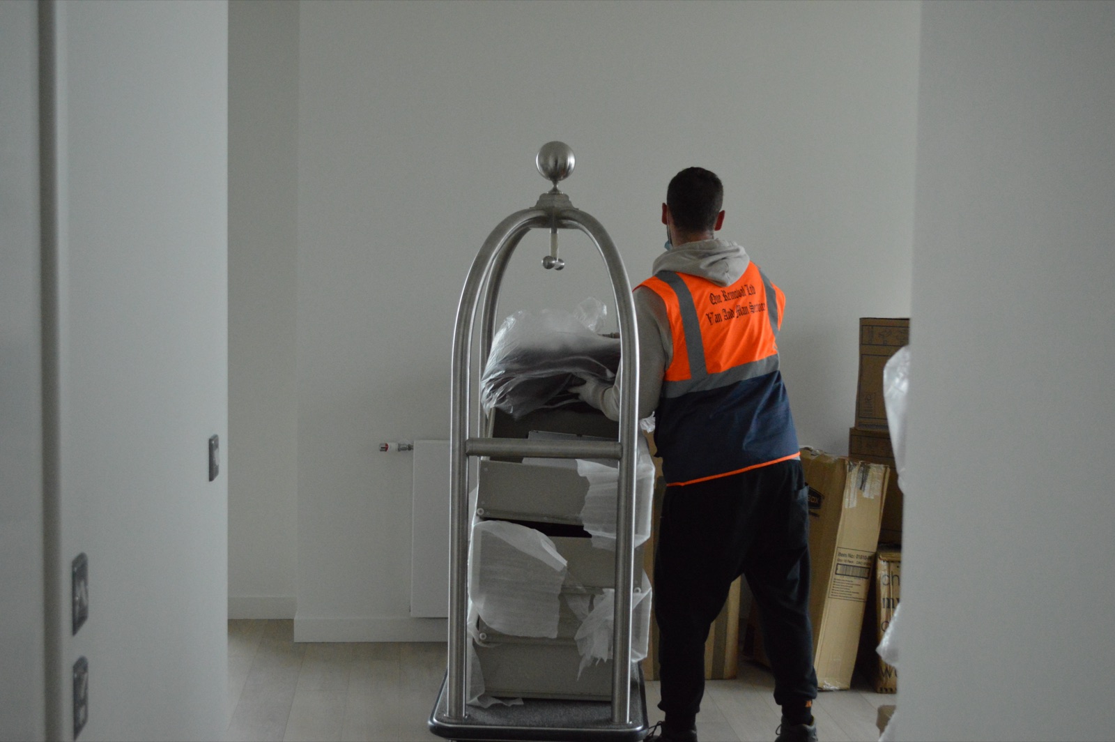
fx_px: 1485
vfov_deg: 28.0
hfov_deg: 41.1
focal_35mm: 48
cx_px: 558
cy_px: 371
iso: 3200
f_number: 4.8
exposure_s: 1/400
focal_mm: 32
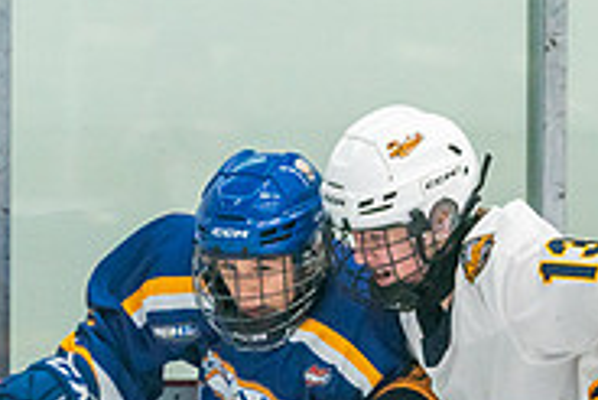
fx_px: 8179
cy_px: 414
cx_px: 550
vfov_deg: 2.8
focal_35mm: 492
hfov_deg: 4.2
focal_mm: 124
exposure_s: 1/1250
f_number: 2.8
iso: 3200
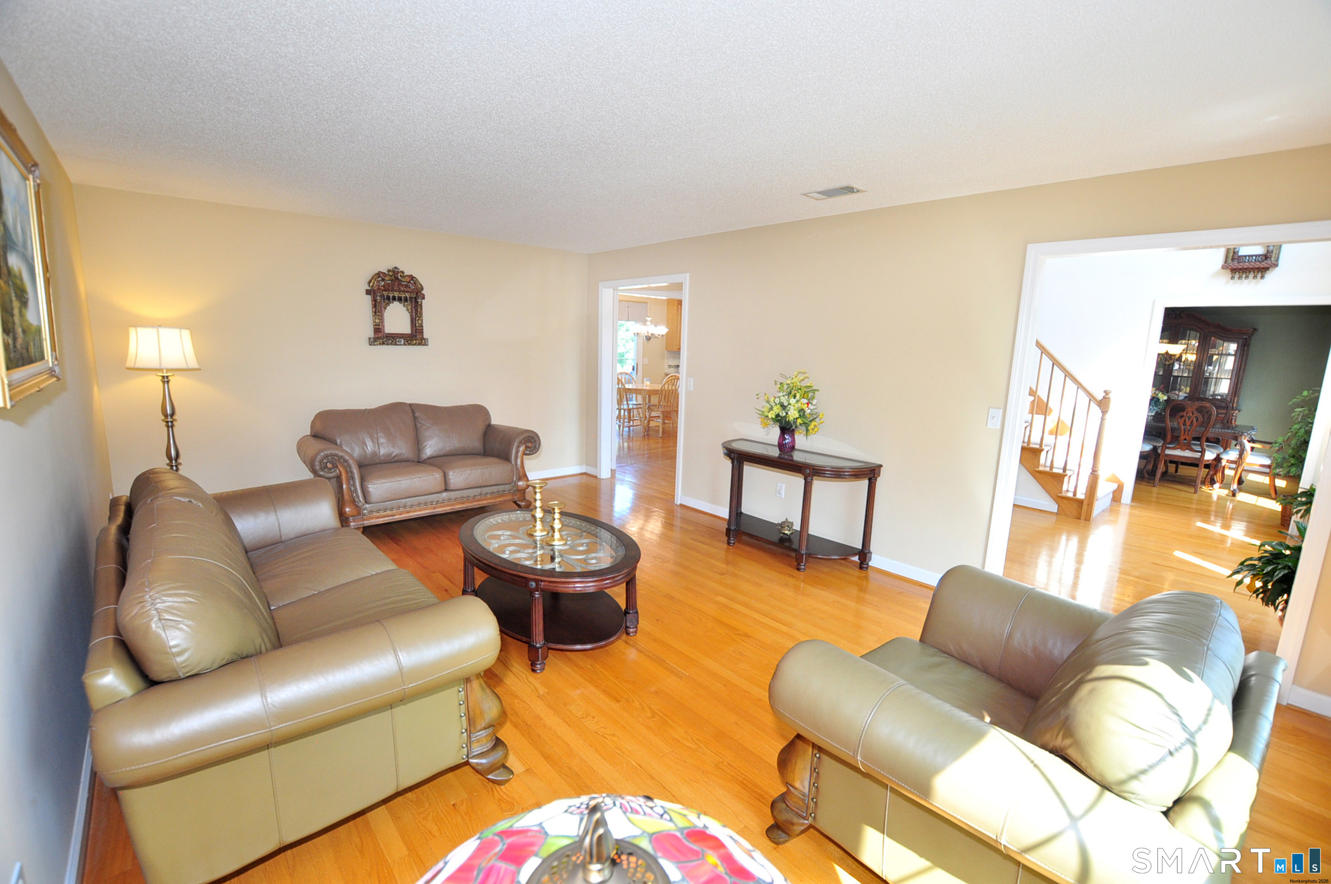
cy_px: 442
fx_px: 554
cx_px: 666
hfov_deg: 100.5
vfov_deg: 77.2
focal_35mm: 15
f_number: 5
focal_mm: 10
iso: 500
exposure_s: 1/50
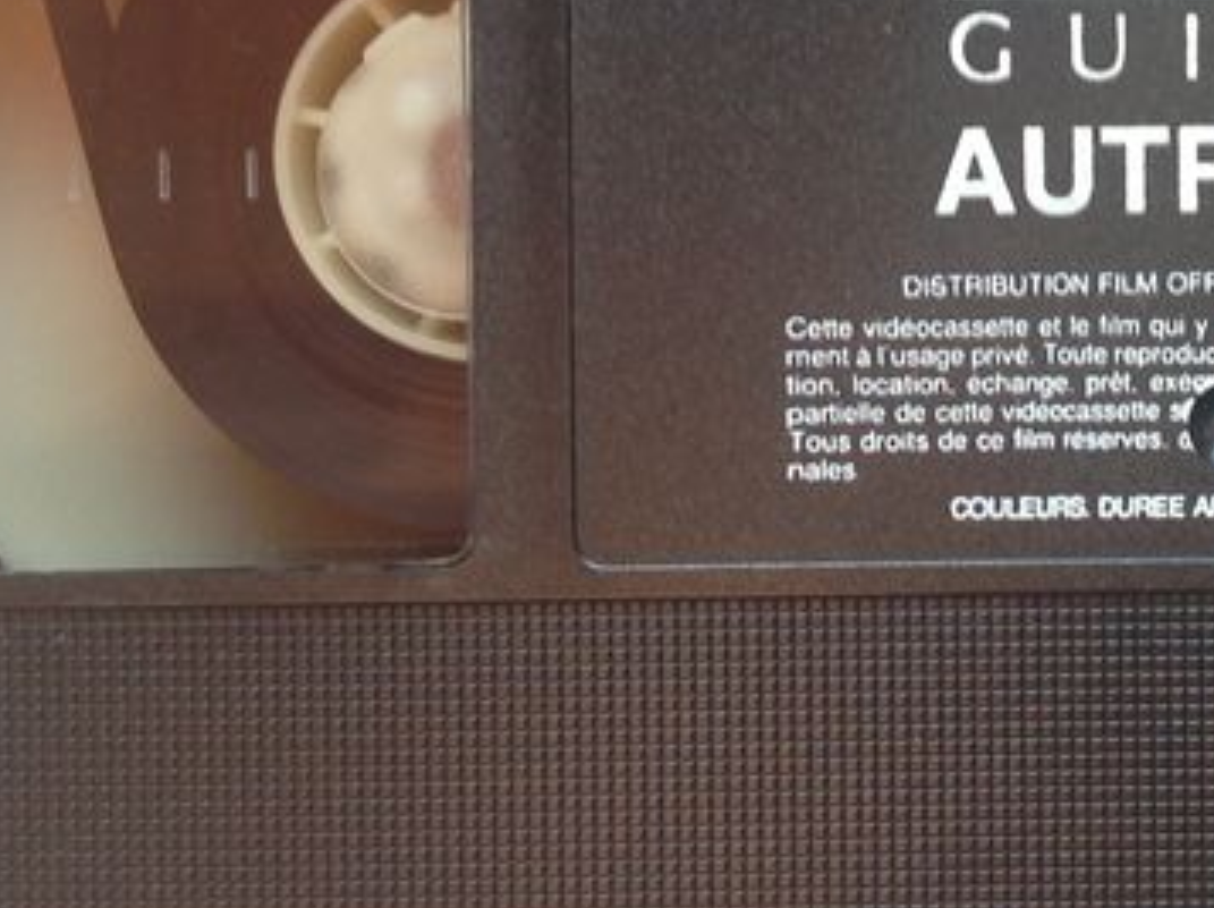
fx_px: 3433
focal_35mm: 98
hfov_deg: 19.5
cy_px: 216
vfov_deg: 15.0
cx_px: 1224
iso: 50
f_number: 2.4
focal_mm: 4.28
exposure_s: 1/20
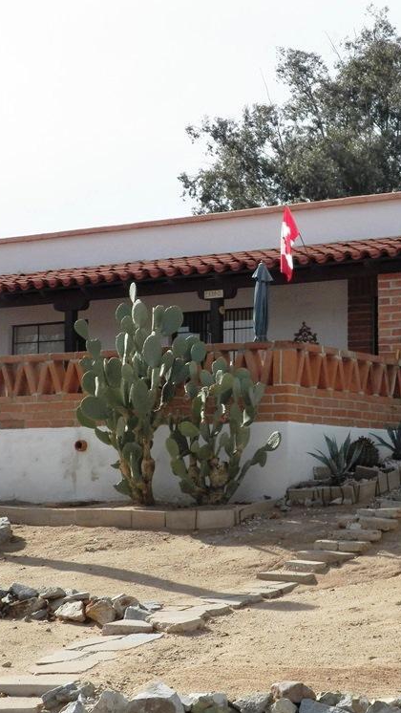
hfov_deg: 16.3
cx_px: 356
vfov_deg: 29.0
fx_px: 1379
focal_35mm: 73
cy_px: 357
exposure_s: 1/1600
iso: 125
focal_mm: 8.9
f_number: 4
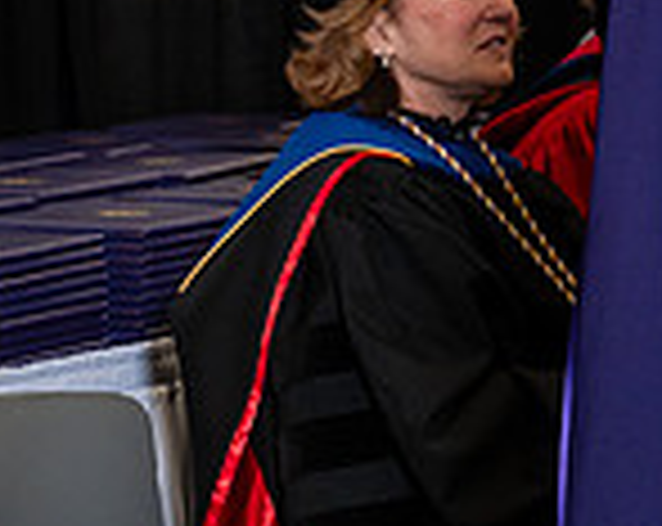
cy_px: -119
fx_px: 5084
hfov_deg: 7.2
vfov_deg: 5.9
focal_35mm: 260
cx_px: 1225
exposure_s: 1/200
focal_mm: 70
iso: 1250
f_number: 5
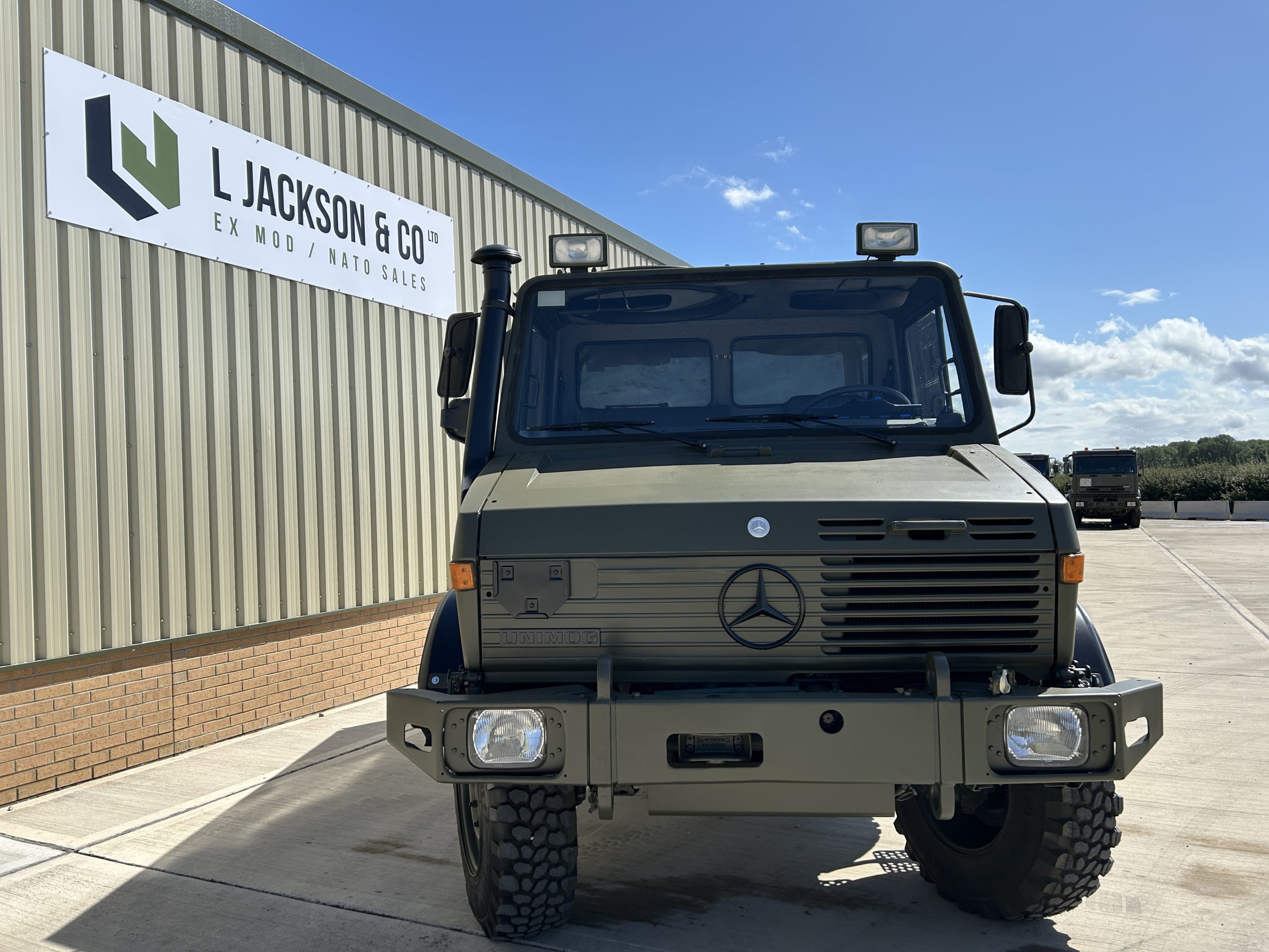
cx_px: 634
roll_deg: +1.9
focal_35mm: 26
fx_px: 953
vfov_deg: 53.1
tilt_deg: +1.5
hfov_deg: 67.3
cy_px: 476
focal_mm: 5.7
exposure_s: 1/4444
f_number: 1.5
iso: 50
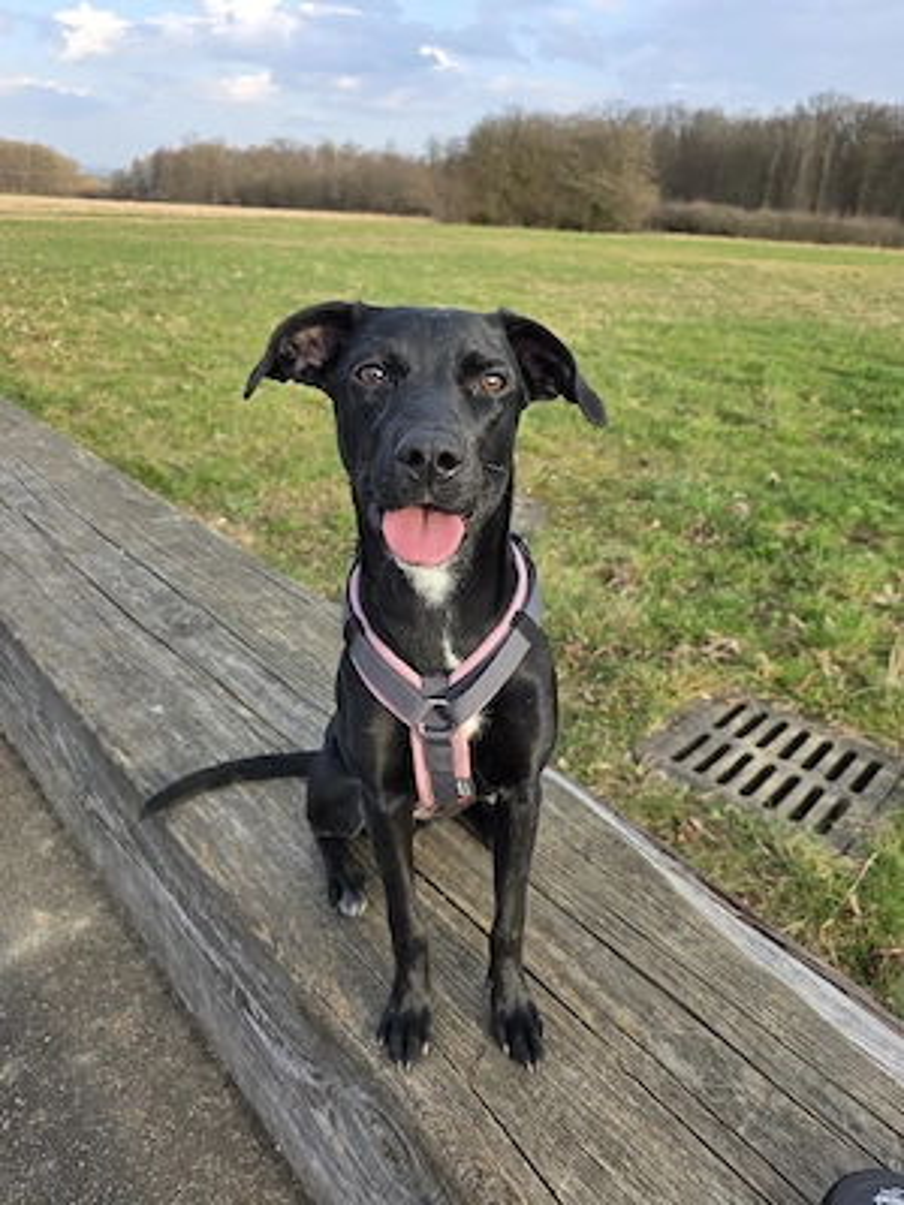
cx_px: 452
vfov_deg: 73.9
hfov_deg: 58.9
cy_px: 602
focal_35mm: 23
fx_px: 801
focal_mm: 6.3
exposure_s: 1/370
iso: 32
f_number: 1.7
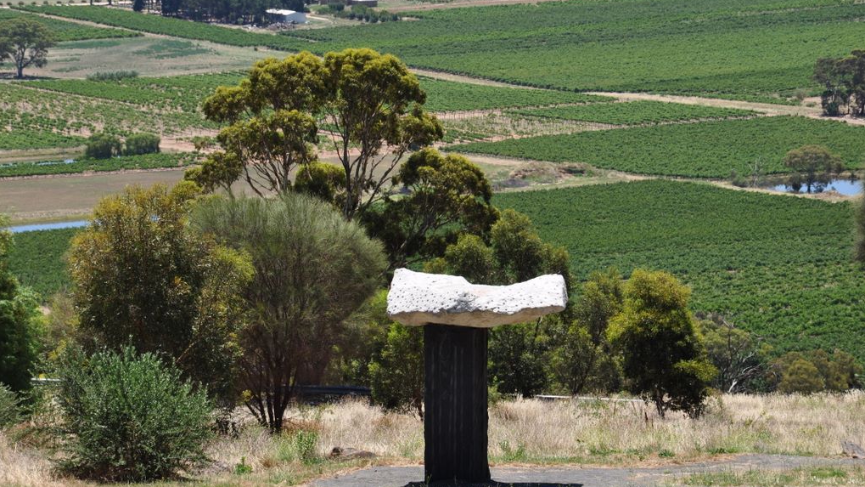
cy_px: 242
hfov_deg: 13.0
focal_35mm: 166
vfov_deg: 7.3
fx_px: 3796
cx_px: 433
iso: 200
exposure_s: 1/320
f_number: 10
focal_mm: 105
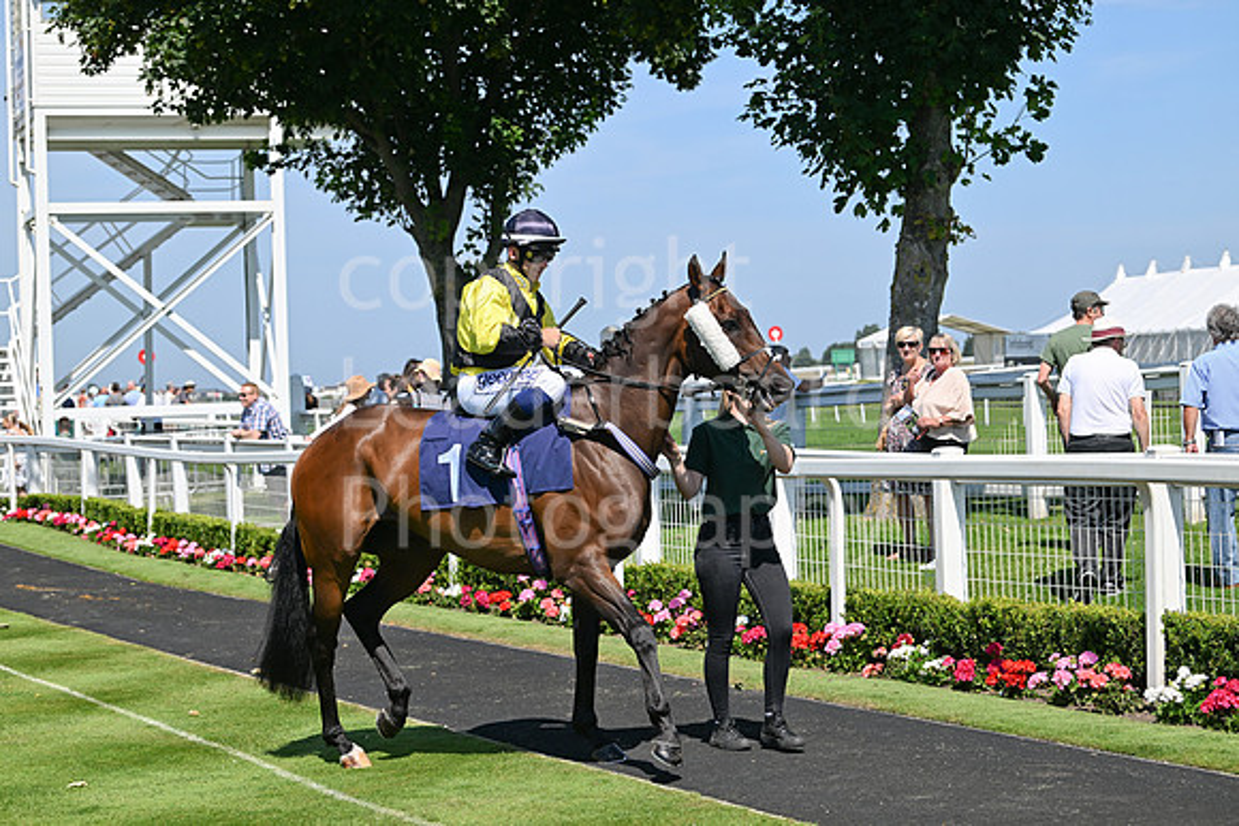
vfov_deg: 17.1
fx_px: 2754
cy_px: 413
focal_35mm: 80
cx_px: 620
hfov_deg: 25.4
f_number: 5.6
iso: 400
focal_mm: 80
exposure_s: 1/2500
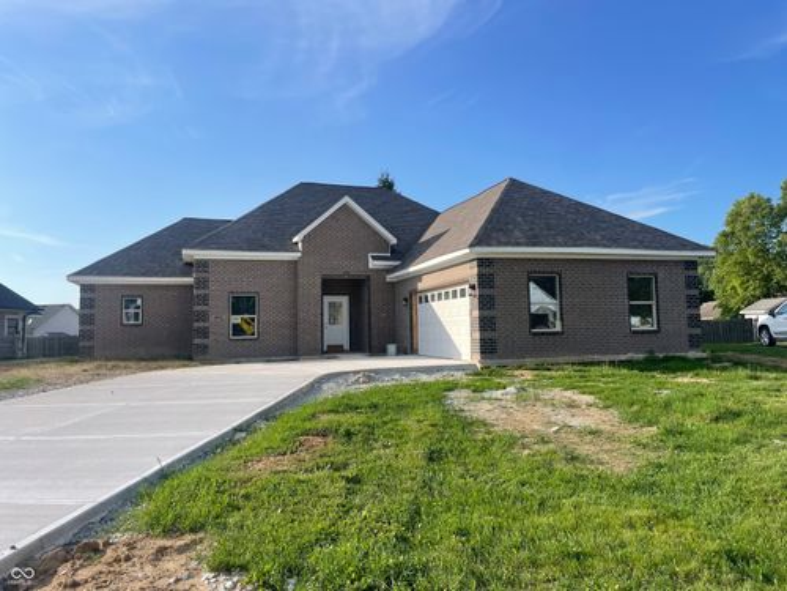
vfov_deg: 53.1
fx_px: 591
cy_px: 296
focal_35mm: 26
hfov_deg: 67.3
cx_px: 394
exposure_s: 1/3509
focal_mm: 4.2
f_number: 1.6
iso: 32
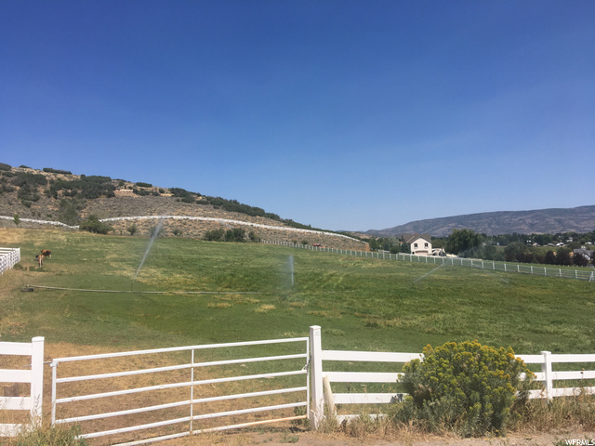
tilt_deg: +4.2
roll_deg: +2.8
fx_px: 498
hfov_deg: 61.7
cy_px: 223
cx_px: 298
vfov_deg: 48.2
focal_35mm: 29
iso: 25
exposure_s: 1/2024
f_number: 2.2
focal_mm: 4.15
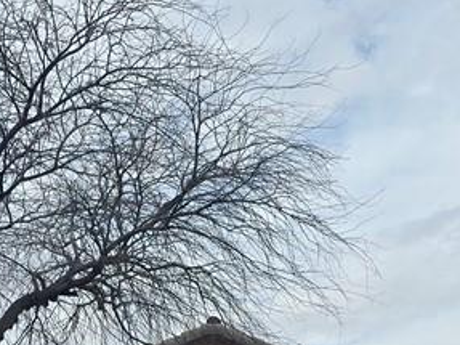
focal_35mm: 82
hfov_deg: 23.7
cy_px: 408
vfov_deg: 17.2
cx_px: 130
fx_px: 1089
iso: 12
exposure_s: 1/845
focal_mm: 6.3
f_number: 1.7
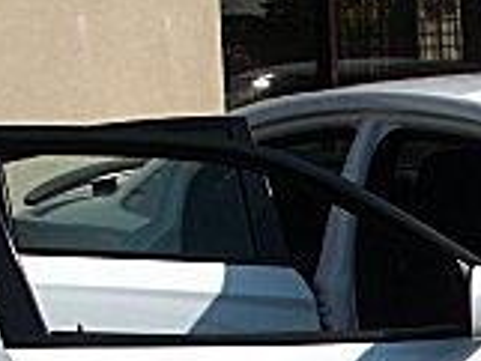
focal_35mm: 143
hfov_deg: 12.9
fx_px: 1989
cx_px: 771
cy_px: 489
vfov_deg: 10.1
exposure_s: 1/160
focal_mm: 6.3
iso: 50
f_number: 7.9
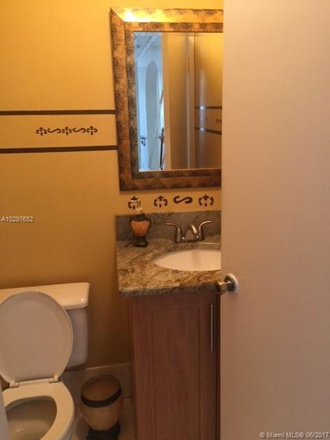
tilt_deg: -14.4
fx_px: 369
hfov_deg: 48.2
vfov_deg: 61.7
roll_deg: +0.9
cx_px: 165
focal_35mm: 29
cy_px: 220
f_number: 2.2
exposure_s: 1/30
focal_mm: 4.15
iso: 160
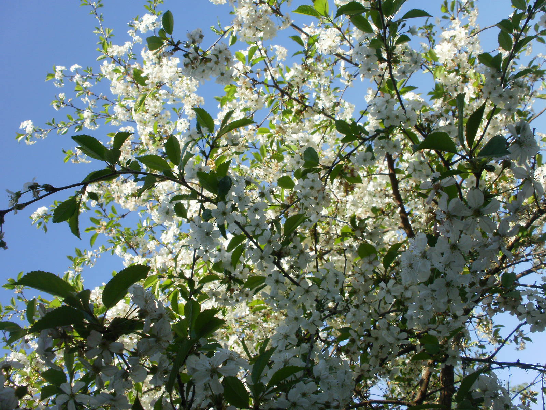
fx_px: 568
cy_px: 205
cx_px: 273
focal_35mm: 36
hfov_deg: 51.4
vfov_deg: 39.7
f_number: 5.6
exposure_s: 1/200
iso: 100
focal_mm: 6.3
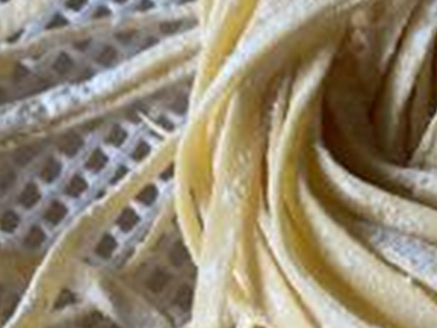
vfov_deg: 12.7
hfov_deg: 16.0
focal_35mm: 117
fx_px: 1477
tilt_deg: -69.8
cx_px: 554
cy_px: 154
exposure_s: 1/121
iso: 125
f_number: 1.8
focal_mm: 4.25
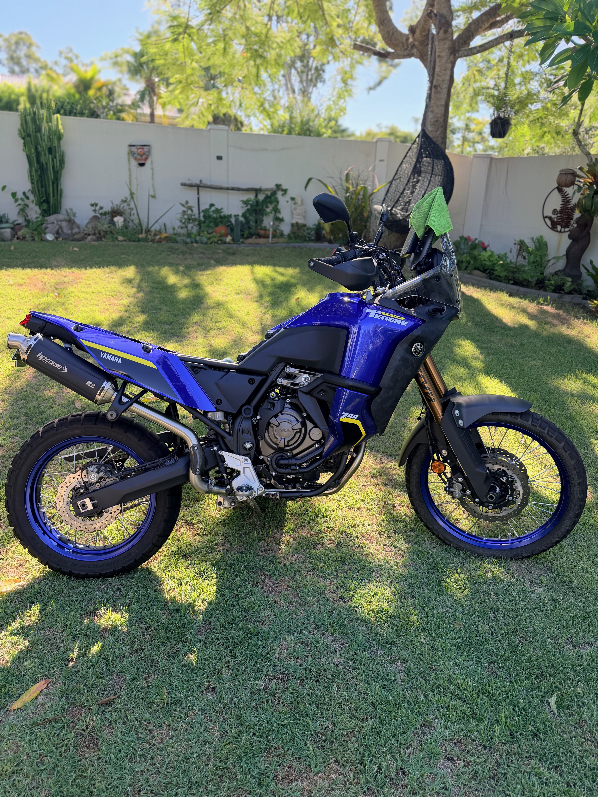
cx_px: 299
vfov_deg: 71.6
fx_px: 553
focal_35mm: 24
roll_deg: -3.1
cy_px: 398
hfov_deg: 56.8
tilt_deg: -19.4
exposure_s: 1/575
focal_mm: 6.76
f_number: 1.78
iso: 100
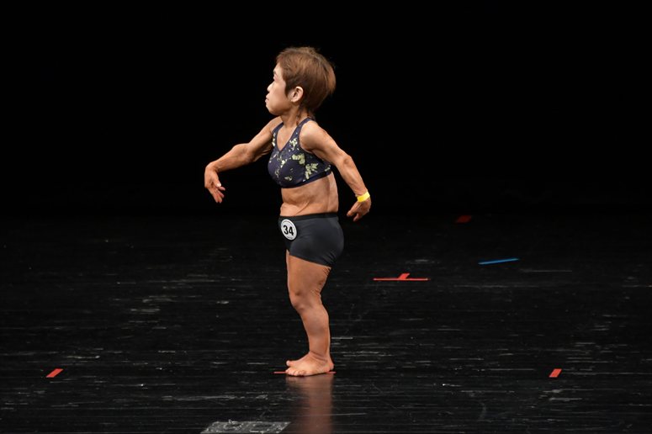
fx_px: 6788
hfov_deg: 5.5
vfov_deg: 3.7
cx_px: 326
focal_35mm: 375
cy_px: 217
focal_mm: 250
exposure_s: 1/400
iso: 2000
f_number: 5.6
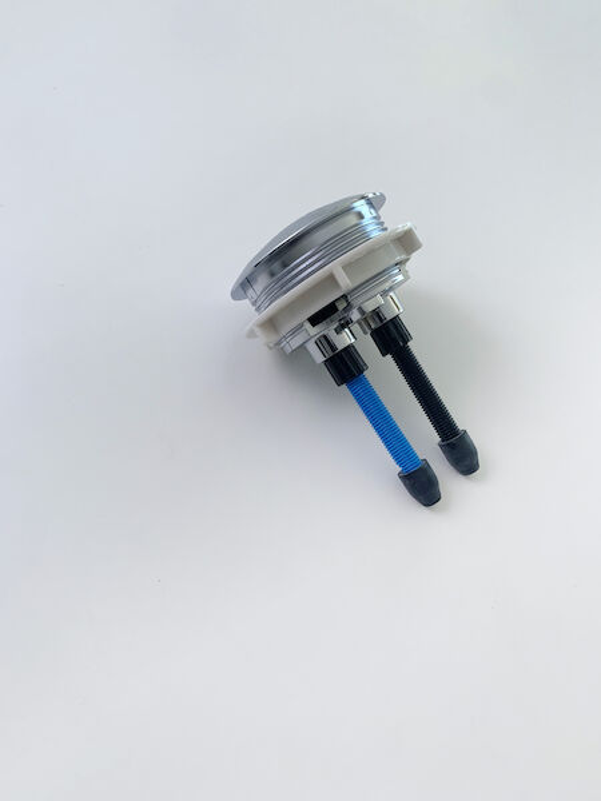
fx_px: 602
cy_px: 400
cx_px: 300
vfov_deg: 67.3
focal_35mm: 26
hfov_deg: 53.1
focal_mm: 4.25
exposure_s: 1/121
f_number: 1.8
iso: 50
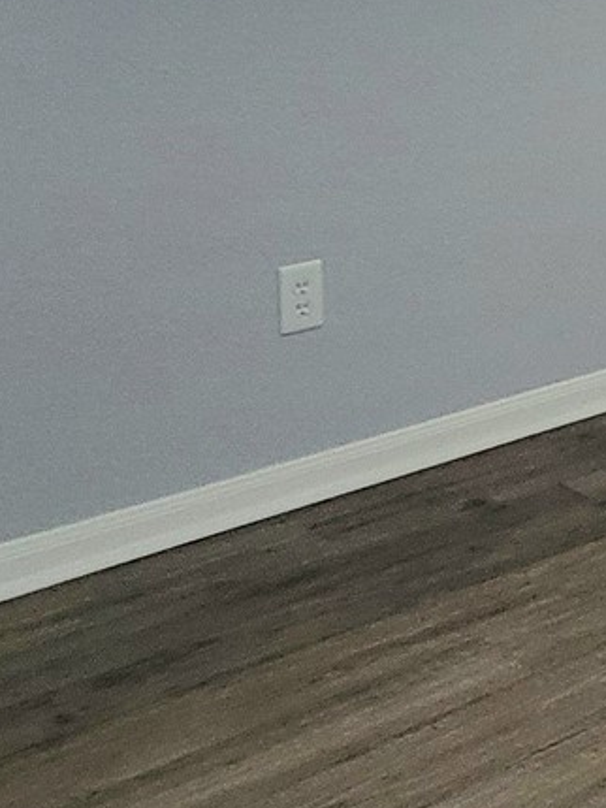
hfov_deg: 19.3
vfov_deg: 29.0
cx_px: 1009
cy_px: -13
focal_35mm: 62
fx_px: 1446
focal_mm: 2.2
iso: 320
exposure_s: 1/40
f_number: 2.2
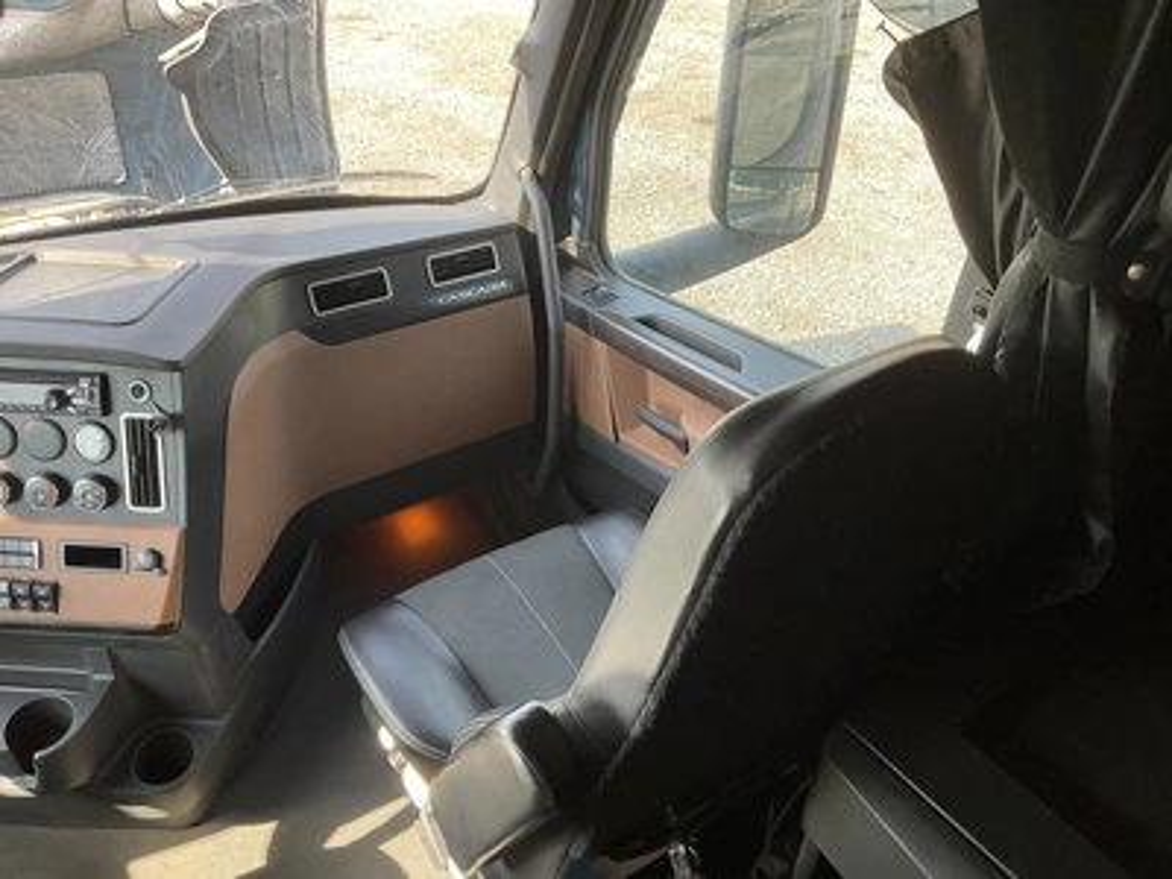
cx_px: 586
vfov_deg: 48.2
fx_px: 982
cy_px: 440
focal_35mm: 29
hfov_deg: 61.7
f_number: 1.8
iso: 40
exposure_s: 1/122
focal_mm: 3
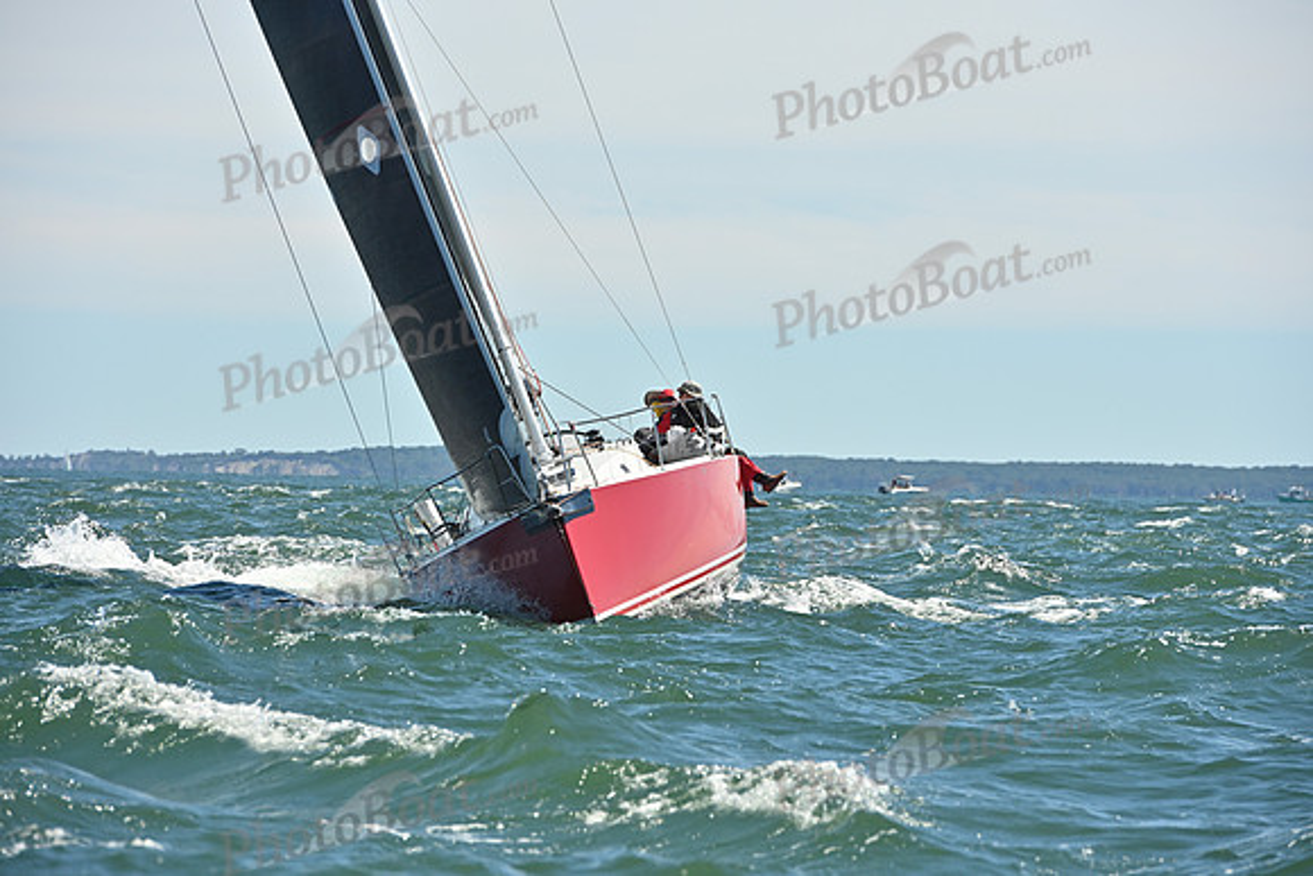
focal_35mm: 200
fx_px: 7296
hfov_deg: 10.3
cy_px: 438
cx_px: 656
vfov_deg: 6.9
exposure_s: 1/1600
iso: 320
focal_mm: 200
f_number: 8
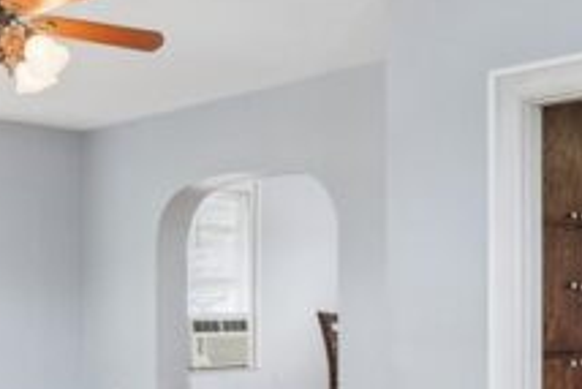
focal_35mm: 56
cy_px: 314
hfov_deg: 35.6
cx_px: 305
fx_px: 906
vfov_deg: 23.8
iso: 200
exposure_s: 1/6
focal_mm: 15
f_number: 11
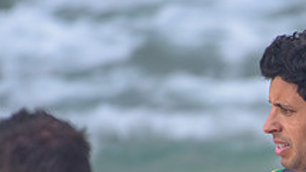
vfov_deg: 0.9
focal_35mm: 1412
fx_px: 11458
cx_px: 334
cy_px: 268
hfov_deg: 1.5
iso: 220
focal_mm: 500
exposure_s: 1/800
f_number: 5.6
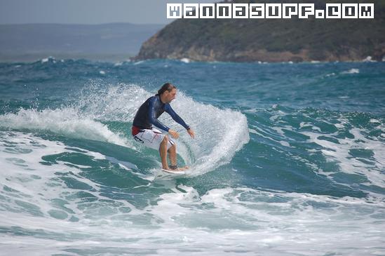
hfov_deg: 7.4
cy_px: 128
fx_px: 2965
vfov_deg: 4.9
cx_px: 192
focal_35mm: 278
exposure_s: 1/1250
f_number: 5.6
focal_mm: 185
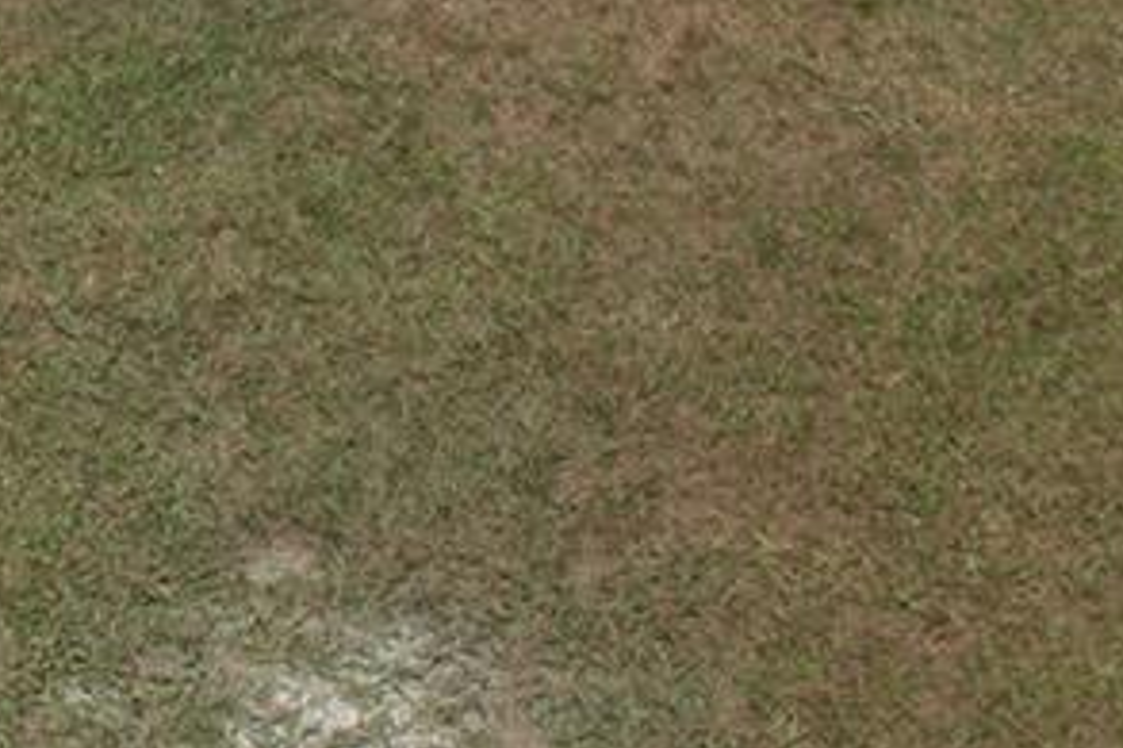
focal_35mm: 120
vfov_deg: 9.6
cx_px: -307
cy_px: -1247
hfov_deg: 16.2
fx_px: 3741
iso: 100
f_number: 2.8
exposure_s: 1/1000
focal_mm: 8.38
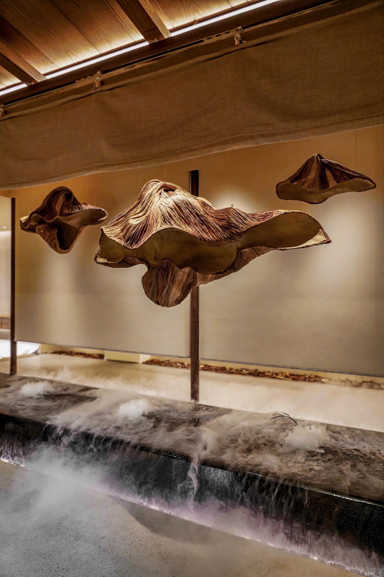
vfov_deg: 73.7
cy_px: 288
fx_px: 384
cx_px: 192
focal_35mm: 24
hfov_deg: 53.1
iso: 2500
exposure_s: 1/40
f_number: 4
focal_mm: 24
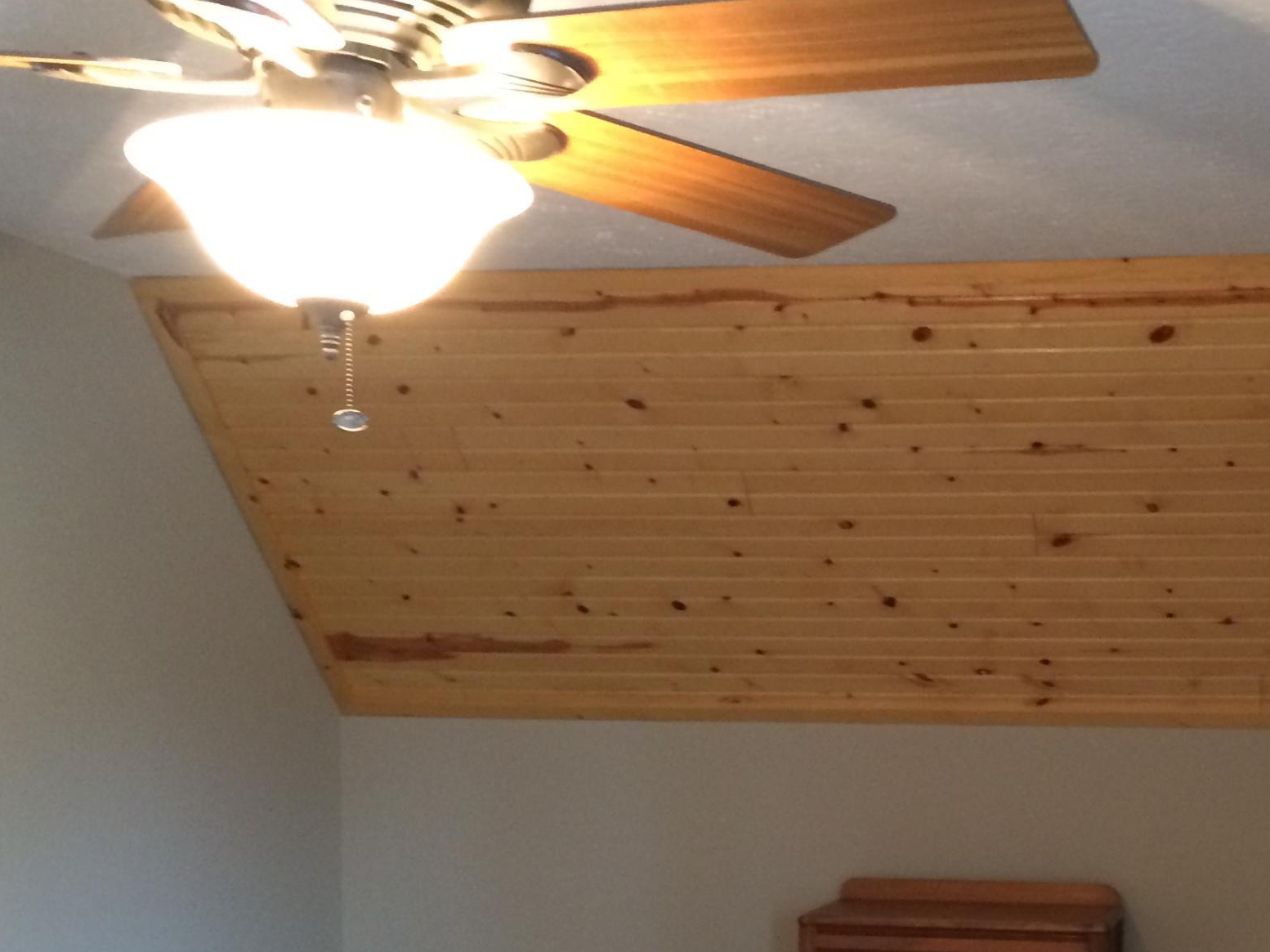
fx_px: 2054
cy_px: 860
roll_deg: +0.7
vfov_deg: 25.3
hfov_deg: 33.6
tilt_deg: -3.7
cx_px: 975
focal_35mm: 56
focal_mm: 4.15
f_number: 2.2
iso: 320
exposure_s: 1/24
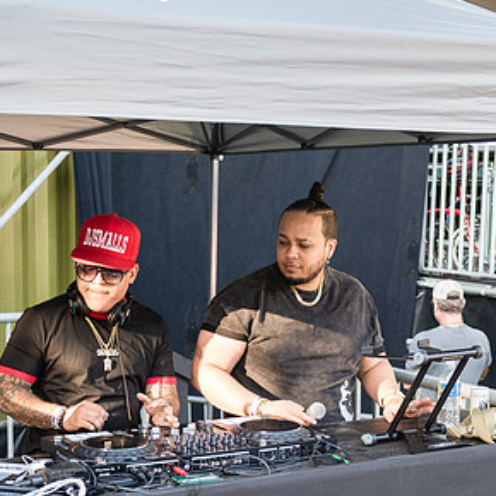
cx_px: 192
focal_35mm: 75
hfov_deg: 23.0
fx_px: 1216
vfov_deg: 22.9
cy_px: 360
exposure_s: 1/100
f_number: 3.2
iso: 500
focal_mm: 31
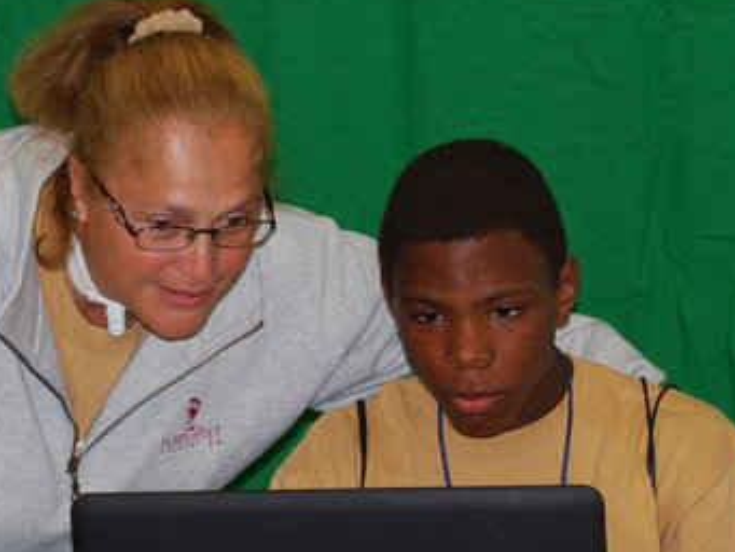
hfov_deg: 10.9
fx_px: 3866
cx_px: 315
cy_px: 260
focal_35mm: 182
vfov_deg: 8.2
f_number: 5.3
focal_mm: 42
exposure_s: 1/60
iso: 200
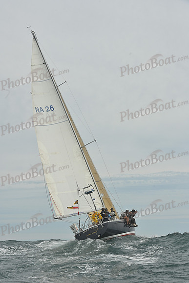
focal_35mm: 70
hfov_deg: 19.5
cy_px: 142
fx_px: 551
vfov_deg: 28.8
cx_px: 94
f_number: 13
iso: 320
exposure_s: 1/1250
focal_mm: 70
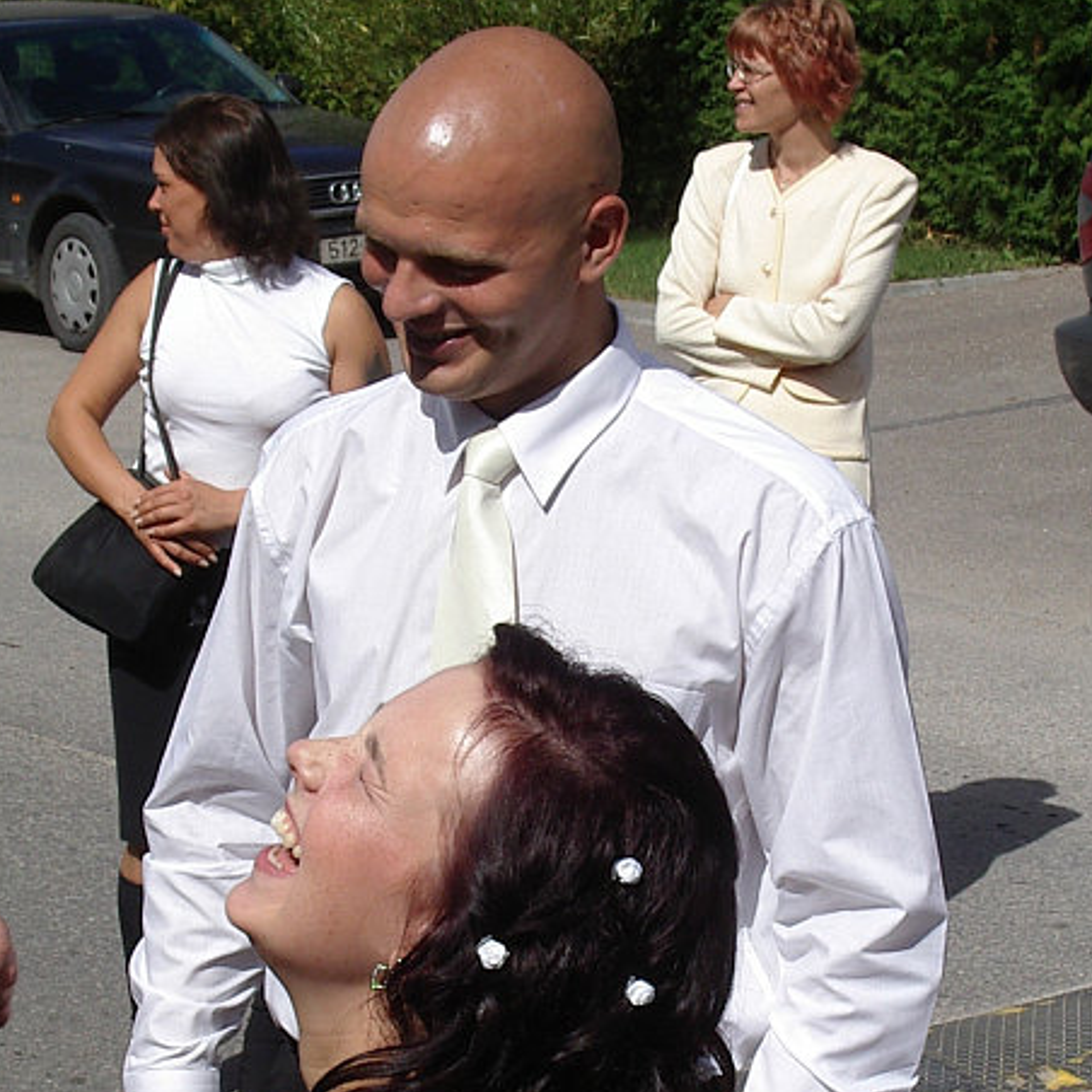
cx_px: 493
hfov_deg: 14.6
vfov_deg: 14.6
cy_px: 761
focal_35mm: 119
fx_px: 4247
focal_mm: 11.5
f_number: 6.9
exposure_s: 1/400
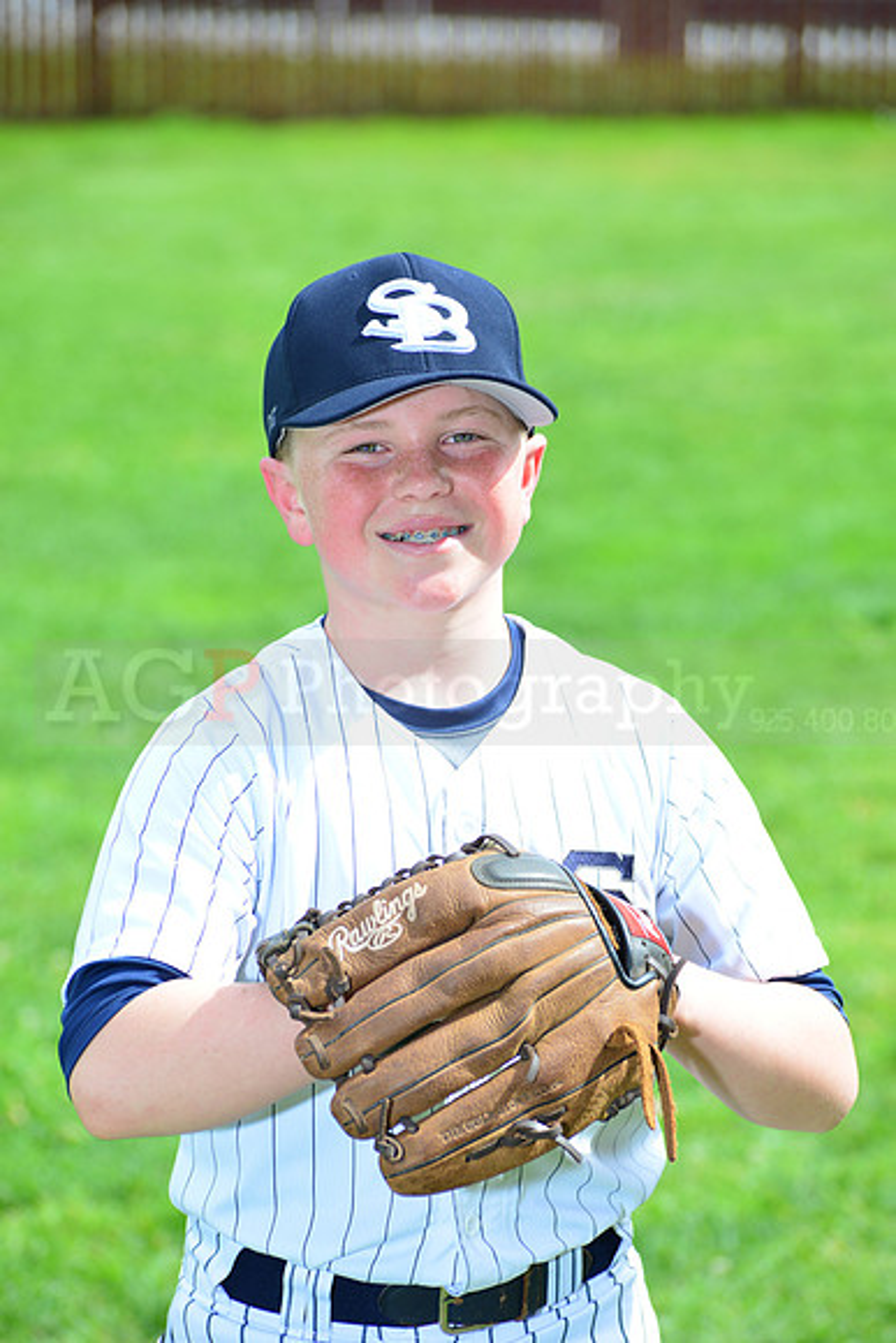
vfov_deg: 12.1
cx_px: 448
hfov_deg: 8.1
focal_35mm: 170
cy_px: 672
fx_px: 6342
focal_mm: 170
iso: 200
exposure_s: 1/200
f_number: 8
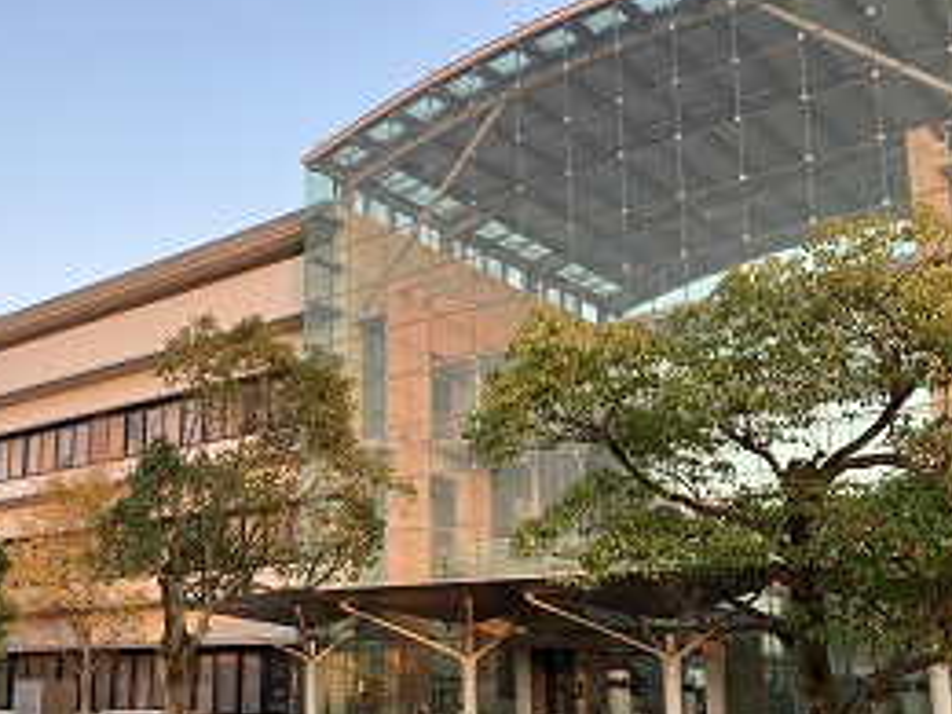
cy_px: 461
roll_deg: -1.5
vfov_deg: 33.4
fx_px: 1183
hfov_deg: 42.8
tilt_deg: +11.4
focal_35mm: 43
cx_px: 271
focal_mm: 3.99
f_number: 1.8
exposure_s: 1/212
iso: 20
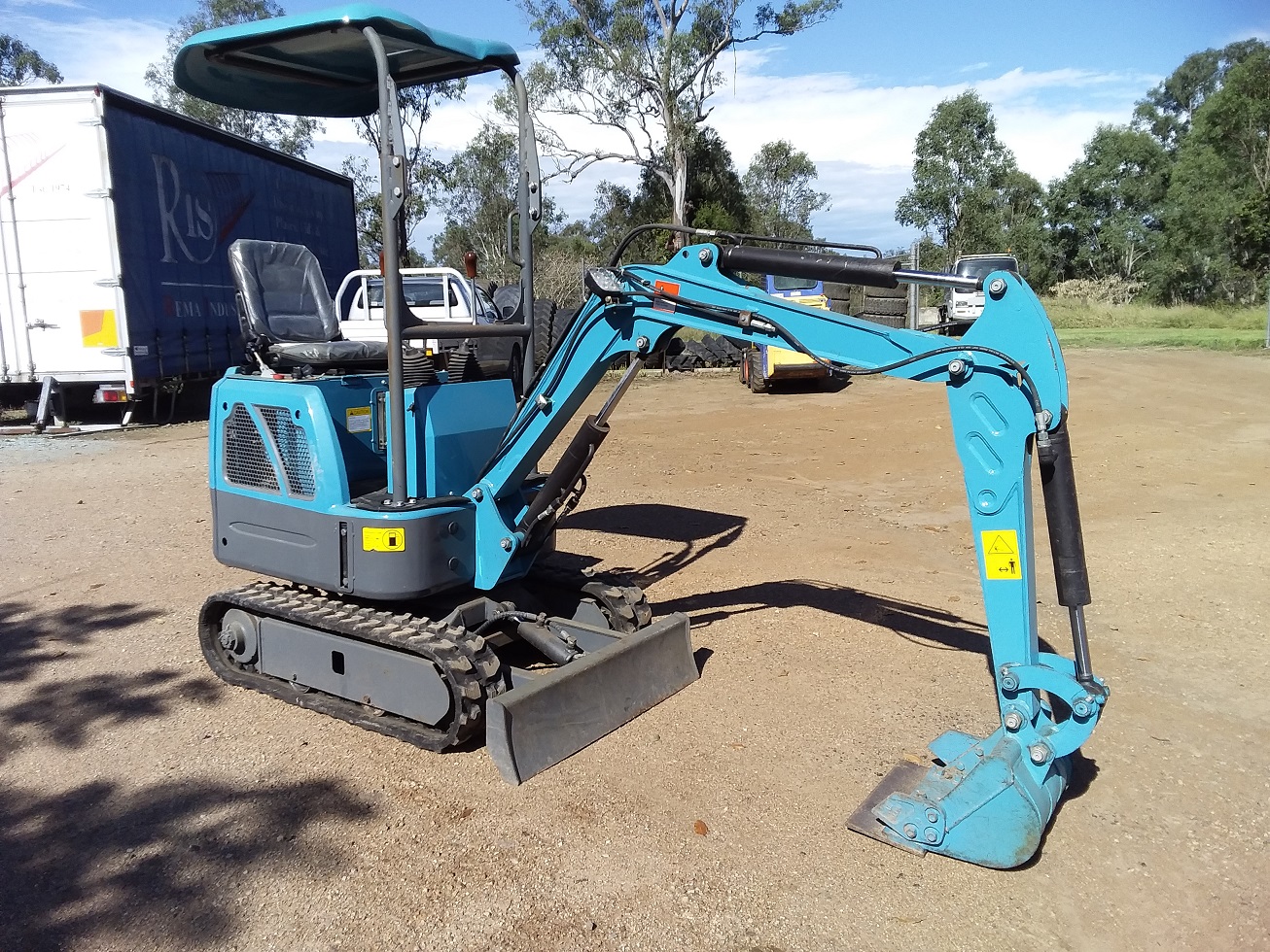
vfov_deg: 49.8
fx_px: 1027
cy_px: 476
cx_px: 635
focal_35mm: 28
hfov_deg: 63.4
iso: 40
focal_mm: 2.91
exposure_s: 1/1776
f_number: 1.9
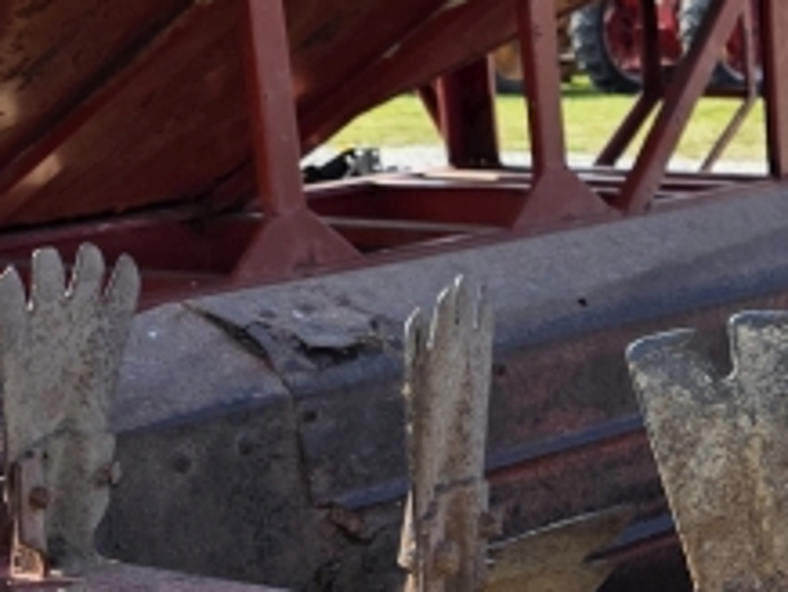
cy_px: 686
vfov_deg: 13.4
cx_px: 1204
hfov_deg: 16.5
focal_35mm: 108
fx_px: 2461
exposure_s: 1/2122
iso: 80
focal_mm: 6.3
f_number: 1.7
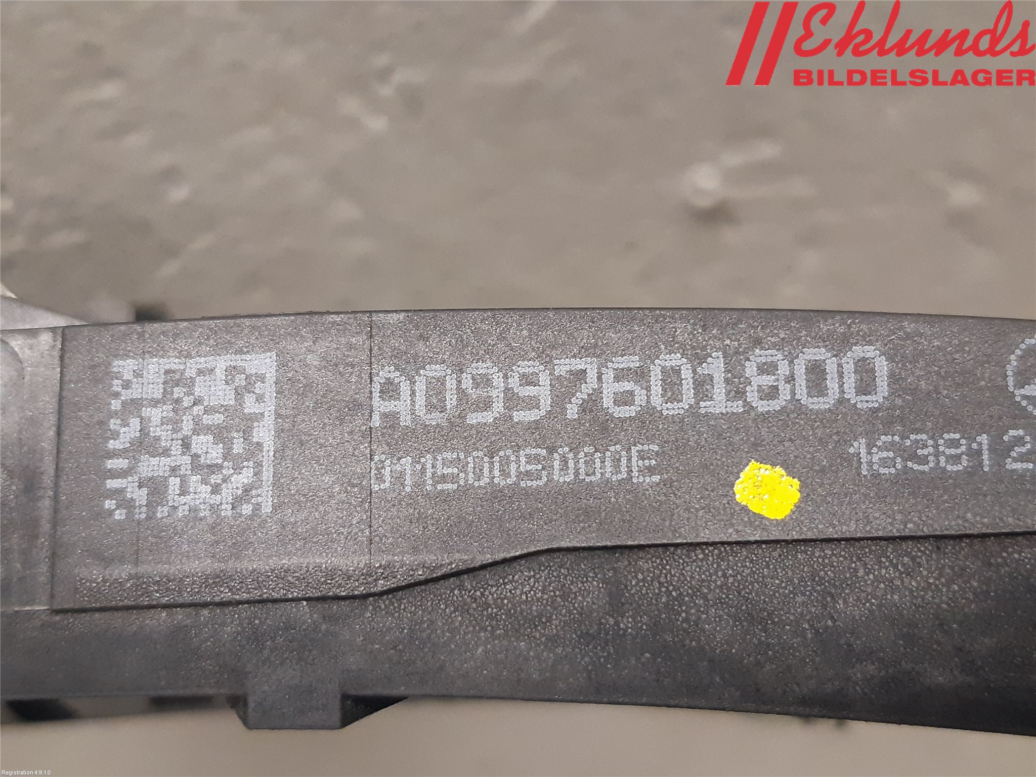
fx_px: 778
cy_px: 388
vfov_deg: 53.1
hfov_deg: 67.3
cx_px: 518
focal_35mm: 26
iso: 250
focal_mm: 3.93
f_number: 1.7
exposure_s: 1/50
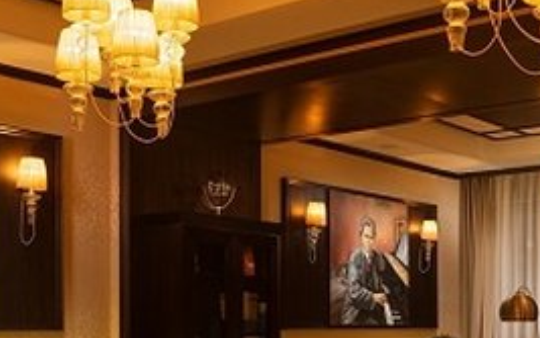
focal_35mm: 62
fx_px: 913
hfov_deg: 32.9
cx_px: 311
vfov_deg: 20.0
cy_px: 381
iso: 100
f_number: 6.3
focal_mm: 24
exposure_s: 1/1.67
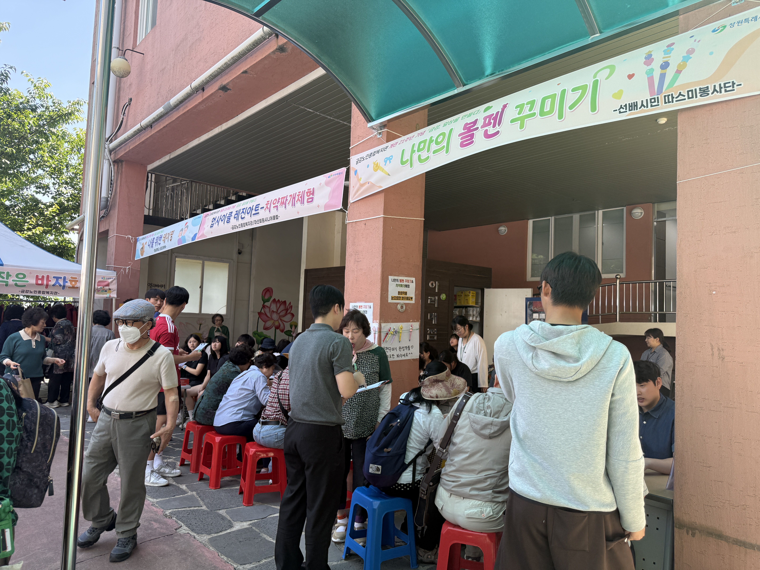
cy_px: 285
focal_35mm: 24
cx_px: 380
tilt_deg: +3.5
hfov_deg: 71.6
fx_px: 527
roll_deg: -3.1
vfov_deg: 56.8
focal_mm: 6.76
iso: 100
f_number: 1.78
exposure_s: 1/602
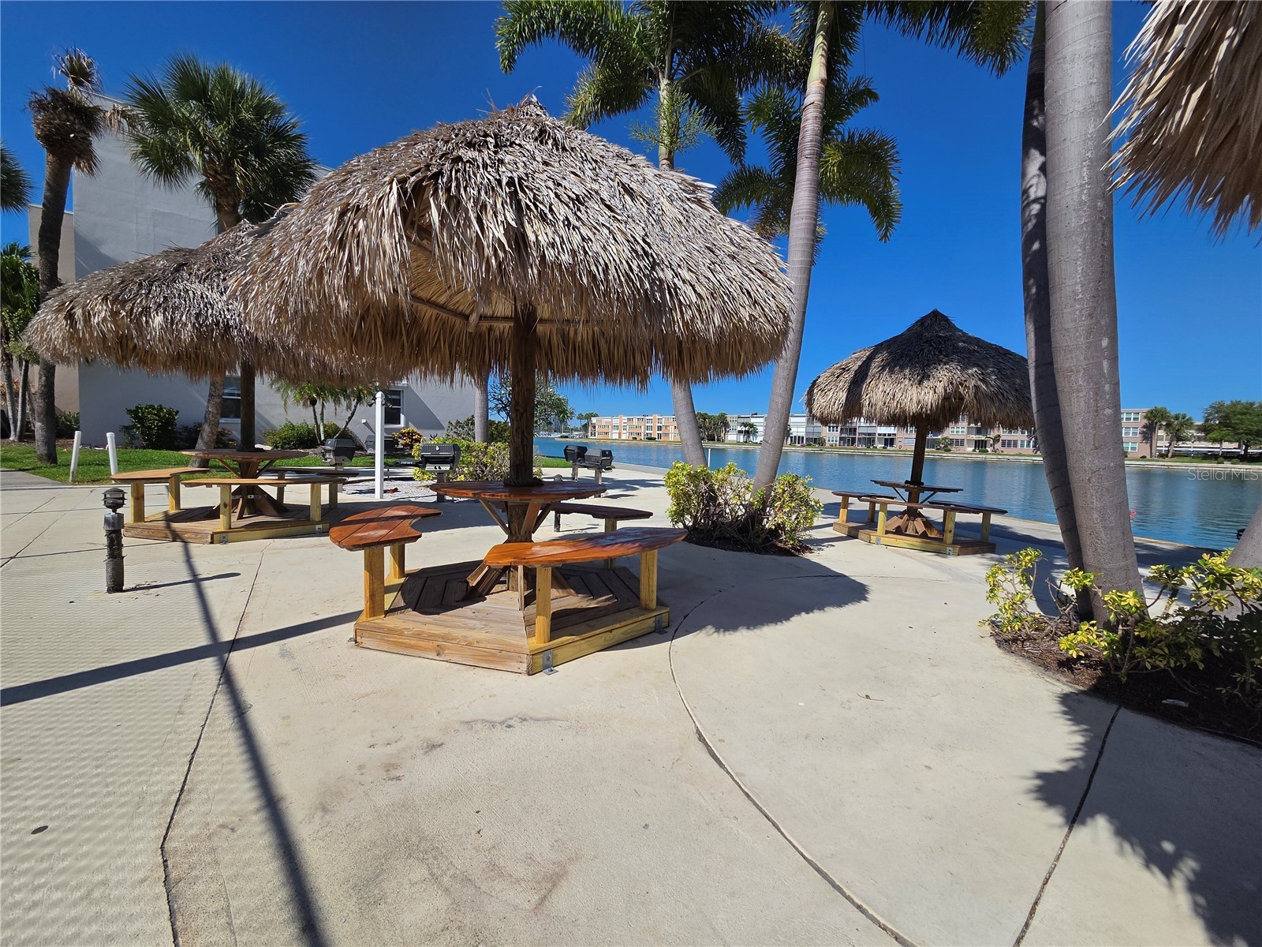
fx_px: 474
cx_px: 631
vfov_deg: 89.9
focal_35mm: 13
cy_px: 474
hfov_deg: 106.2
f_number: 2.2
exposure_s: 1/6441
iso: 100
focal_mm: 2.2
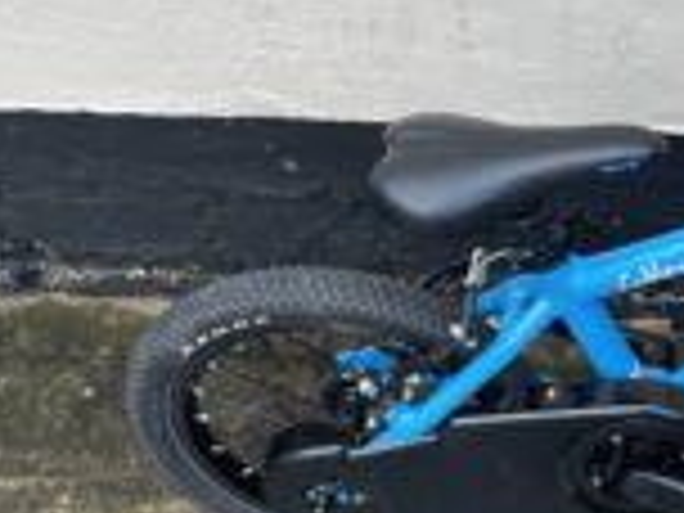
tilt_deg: -46.2
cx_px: 842
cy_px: 216
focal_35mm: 82
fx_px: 1620
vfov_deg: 18.0
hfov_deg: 21.9
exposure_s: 1/121
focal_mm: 4.2
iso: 32
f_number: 1.6
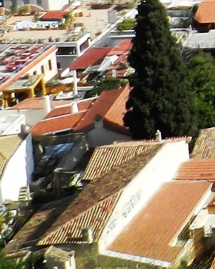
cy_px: -225
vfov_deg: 12.9
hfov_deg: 9.4
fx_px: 1074
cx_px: 607
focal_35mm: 135
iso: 160
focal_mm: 4
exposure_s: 1/800
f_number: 4.5
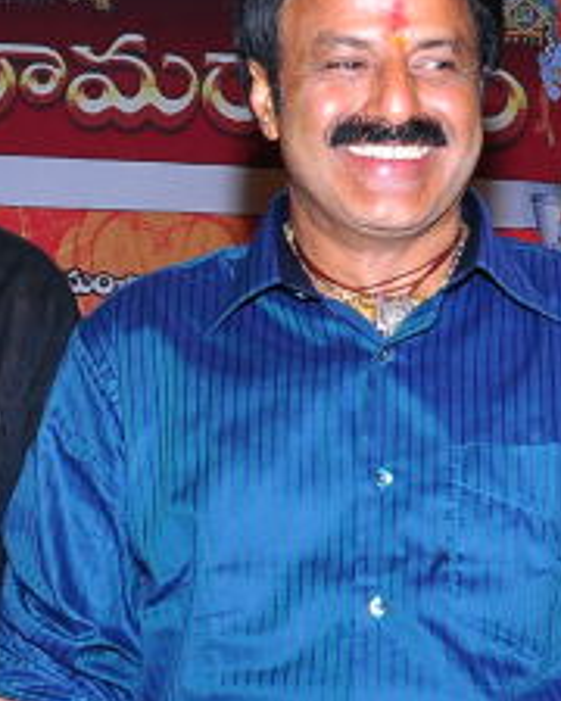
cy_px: 449
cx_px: -31
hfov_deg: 13.2
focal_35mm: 115
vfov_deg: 16.7
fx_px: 2387
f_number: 10
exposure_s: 1/200
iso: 500
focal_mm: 18
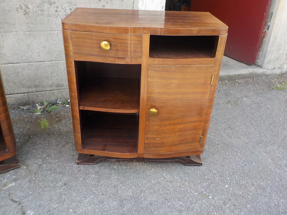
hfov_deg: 60.0
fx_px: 249
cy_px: 108
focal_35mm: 30
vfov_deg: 46.8
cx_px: 144
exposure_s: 1/125
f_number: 3.3
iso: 125
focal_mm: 4.1
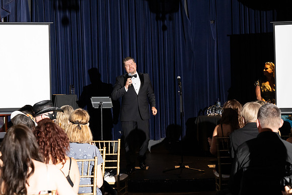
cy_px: 98
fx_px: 576
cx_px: 146
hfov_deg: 28.4
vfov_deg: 19.2
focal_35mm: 71
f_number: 5
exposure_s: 1/200
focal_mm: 71
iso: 2500
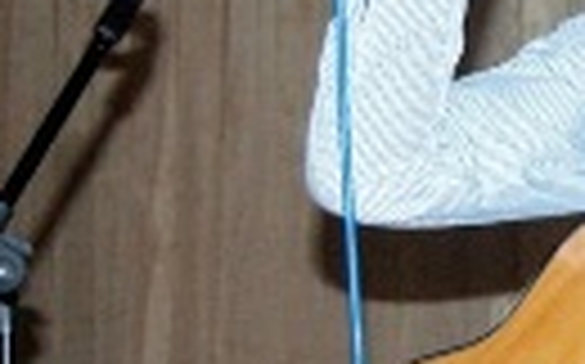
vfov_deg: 6.2
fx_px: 3345
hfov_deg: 9.8
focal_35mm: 210
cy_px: -20
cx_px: 711
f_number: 5
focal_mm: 40
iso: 400
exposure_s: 1/60
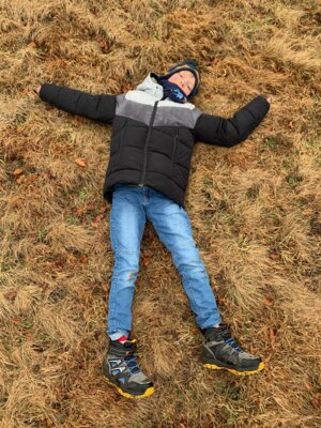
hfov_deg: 53.1
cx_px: 160
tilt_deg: -62.1
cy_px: 214
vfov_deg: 67.3
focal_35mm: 26
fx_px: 321
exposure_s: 1/122
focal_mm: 4.25
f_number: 1.8
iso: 25
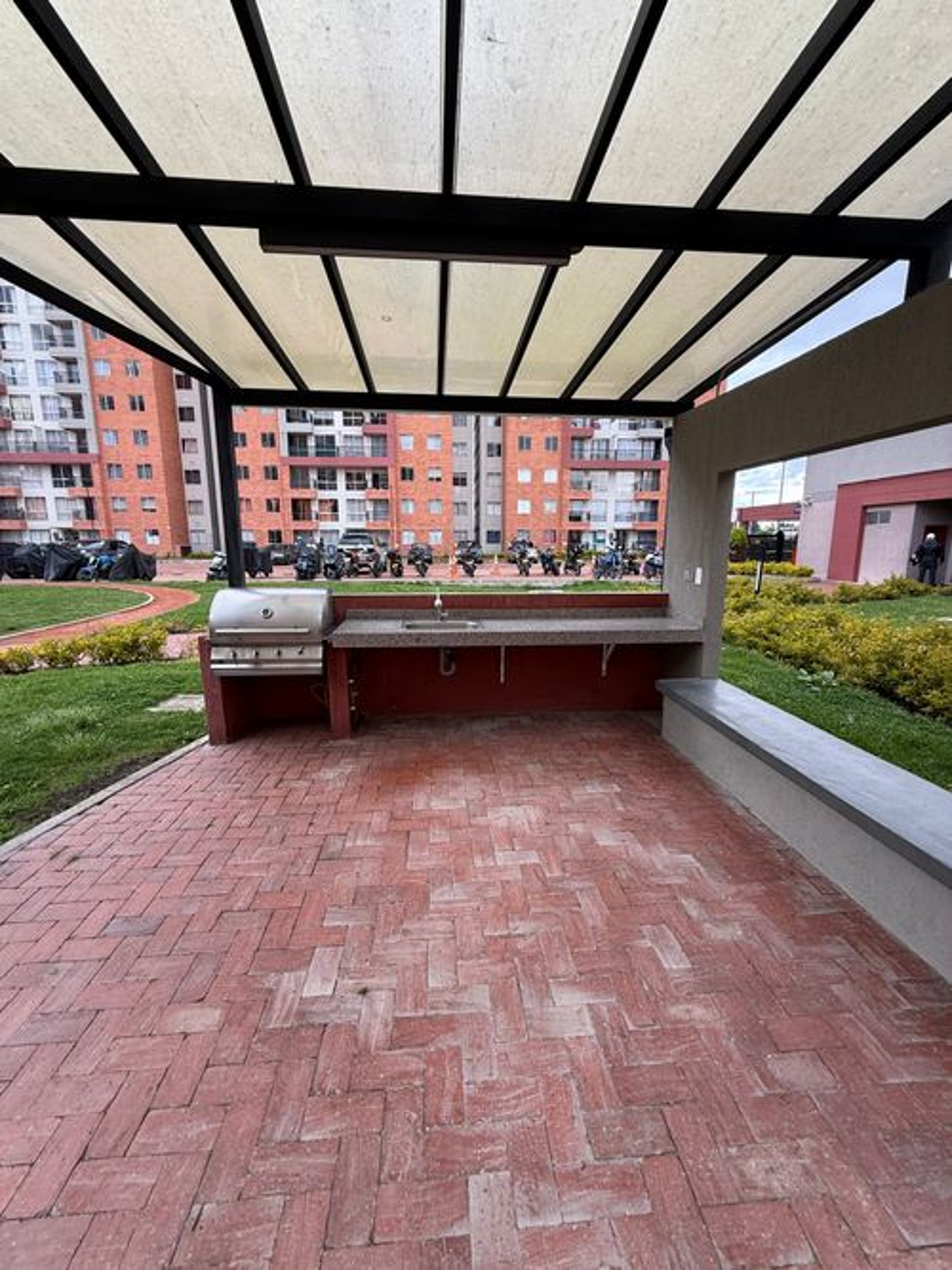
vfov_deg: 102.1
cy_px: 635
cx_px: 476
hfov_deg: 85.7
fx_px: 514
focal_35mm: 14
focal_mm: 2.22
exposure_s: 1/102
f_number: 2.2
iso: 40
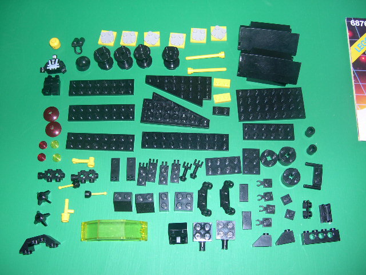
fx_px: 402
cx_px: 183
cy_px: 138
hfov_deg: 49.0
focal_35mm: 38
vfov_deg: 37.7
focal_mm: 8
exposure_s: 1/60
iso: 100
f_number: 2.8
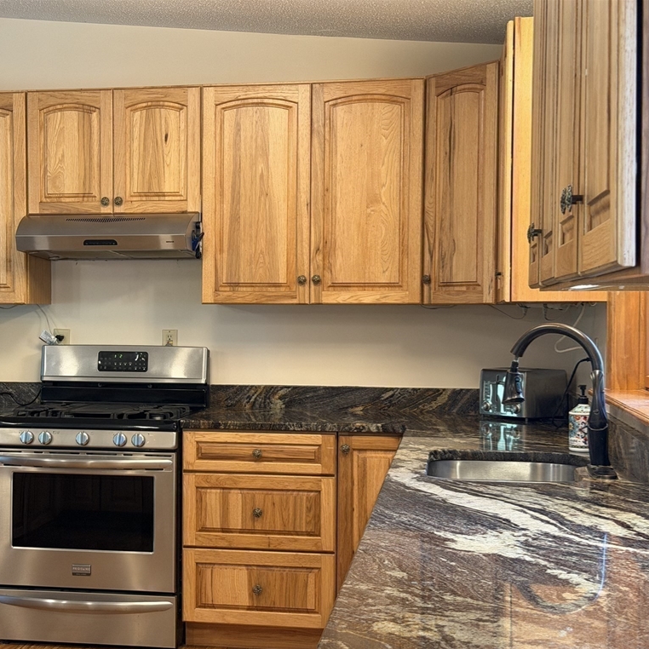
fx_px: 1209
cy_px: 326
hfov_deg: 29.8
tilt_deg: -0.9
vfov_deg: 30.0
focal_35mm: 57
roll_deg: -0.1
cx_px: 217
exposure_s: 1/40
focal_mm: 6.76
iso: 200
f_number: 1.78
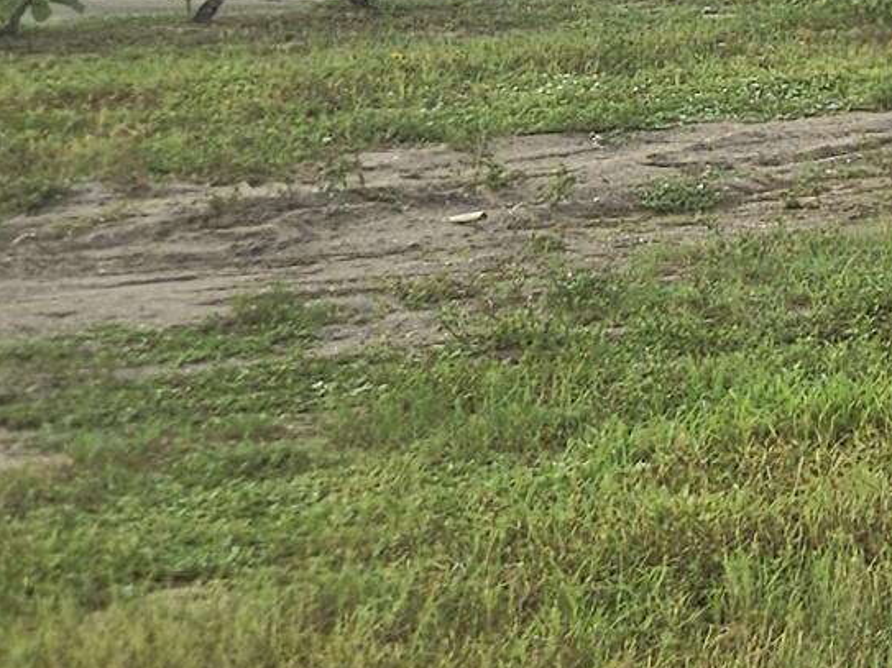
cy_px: -39
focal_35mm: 127
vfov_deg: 11.5
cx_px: 2119
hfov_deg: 12.4
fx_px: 3272
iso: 25
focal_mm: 5.4
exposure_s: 1/1000
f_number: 1.8
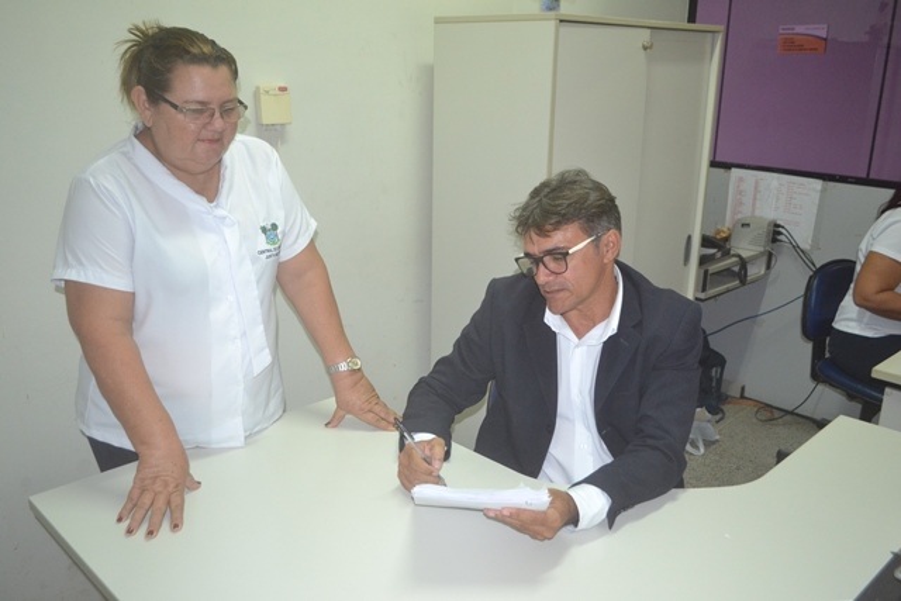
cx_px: 450
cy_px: 300
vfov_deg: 43.6
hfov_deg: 61.9
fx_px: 751
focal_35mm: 30
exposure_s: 1/60
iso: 1250
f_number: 3.8
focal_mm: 20
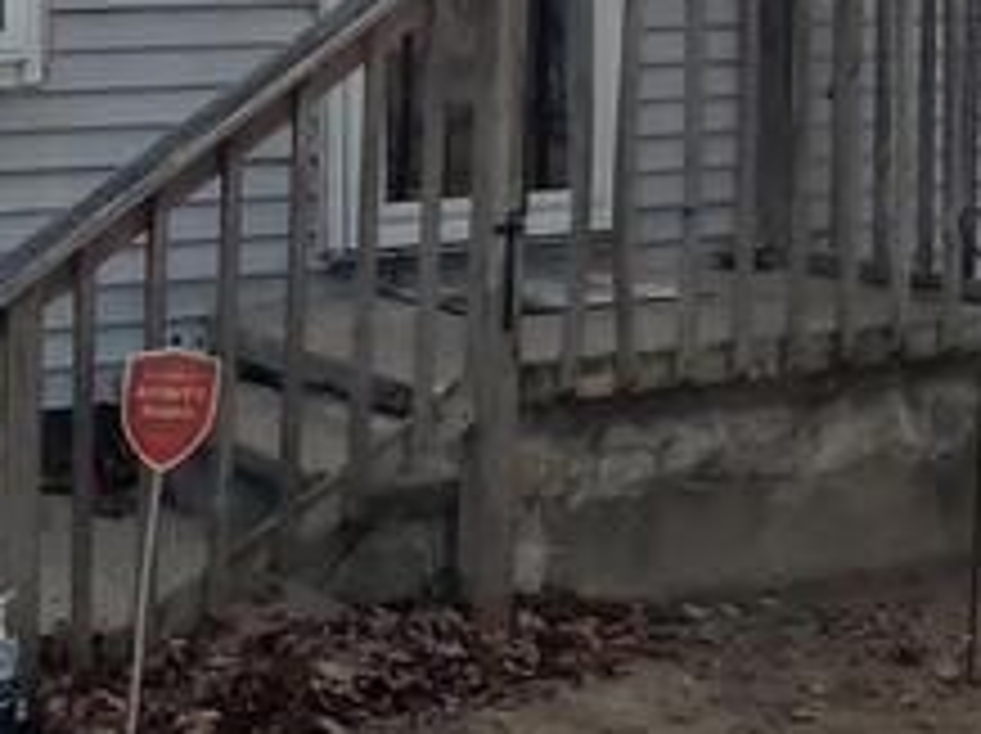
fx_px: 2435
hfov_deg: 22.2
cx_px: 72
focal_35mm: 86
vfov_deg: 16.4
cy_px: -171
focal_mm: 1.8
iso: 50
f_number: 2.2
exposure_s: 1/1318
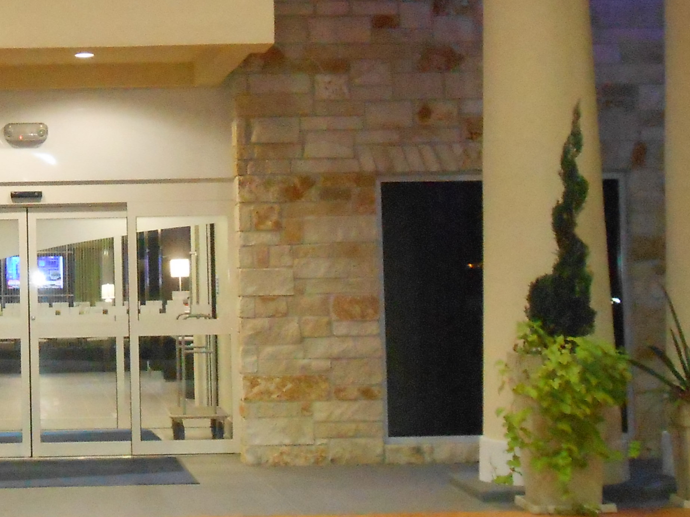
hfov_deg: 20.1
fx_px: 1894
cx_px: 24
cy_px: 123
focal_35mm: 95
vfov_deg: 15.5
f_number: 4.2
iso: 1000
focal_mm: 6.8
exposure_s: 1/30
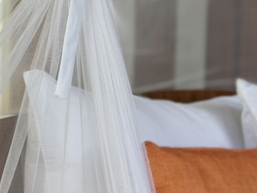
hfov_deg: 10.6
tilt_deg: -5.1
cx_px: 43
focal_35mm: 185
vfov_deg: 7.9
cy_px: 248
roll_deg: -1.0
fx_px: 1374
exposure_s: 1/81
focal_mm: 6.76
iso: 100
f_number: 1.78
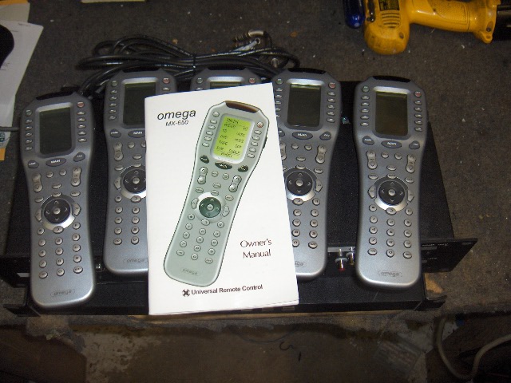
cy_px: 192
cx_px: 256
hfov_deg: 47.9
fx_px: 576
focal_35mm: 39
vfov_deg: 36.8
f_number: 2.8
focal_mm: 8
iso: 100
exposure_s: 1/60
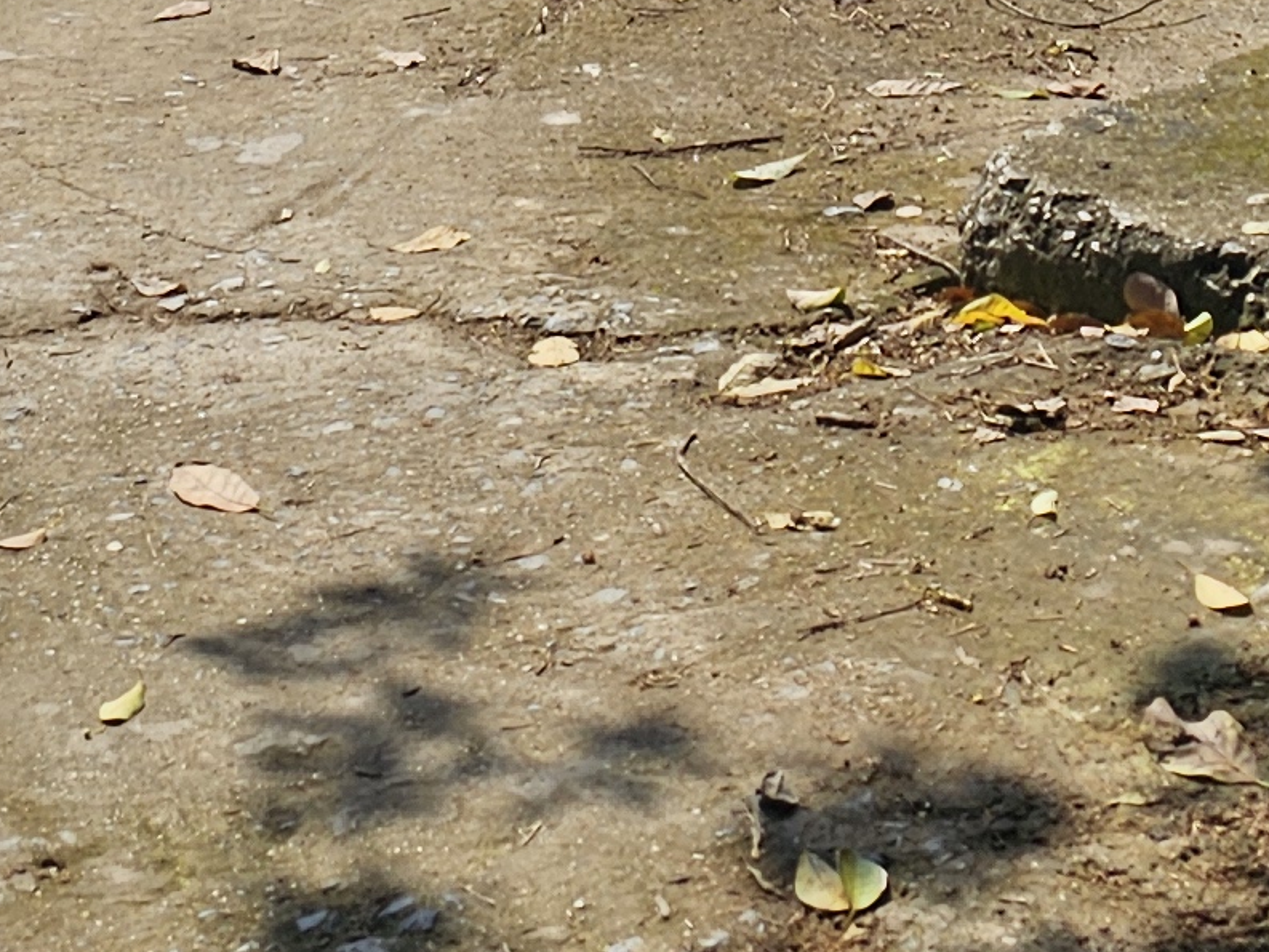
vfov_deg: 11.2
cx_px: 768
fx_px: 4253
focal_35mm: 116
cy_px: -1106
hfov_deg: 17.0
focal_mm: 6.3
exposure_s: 1/981
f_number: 1.7
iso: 10
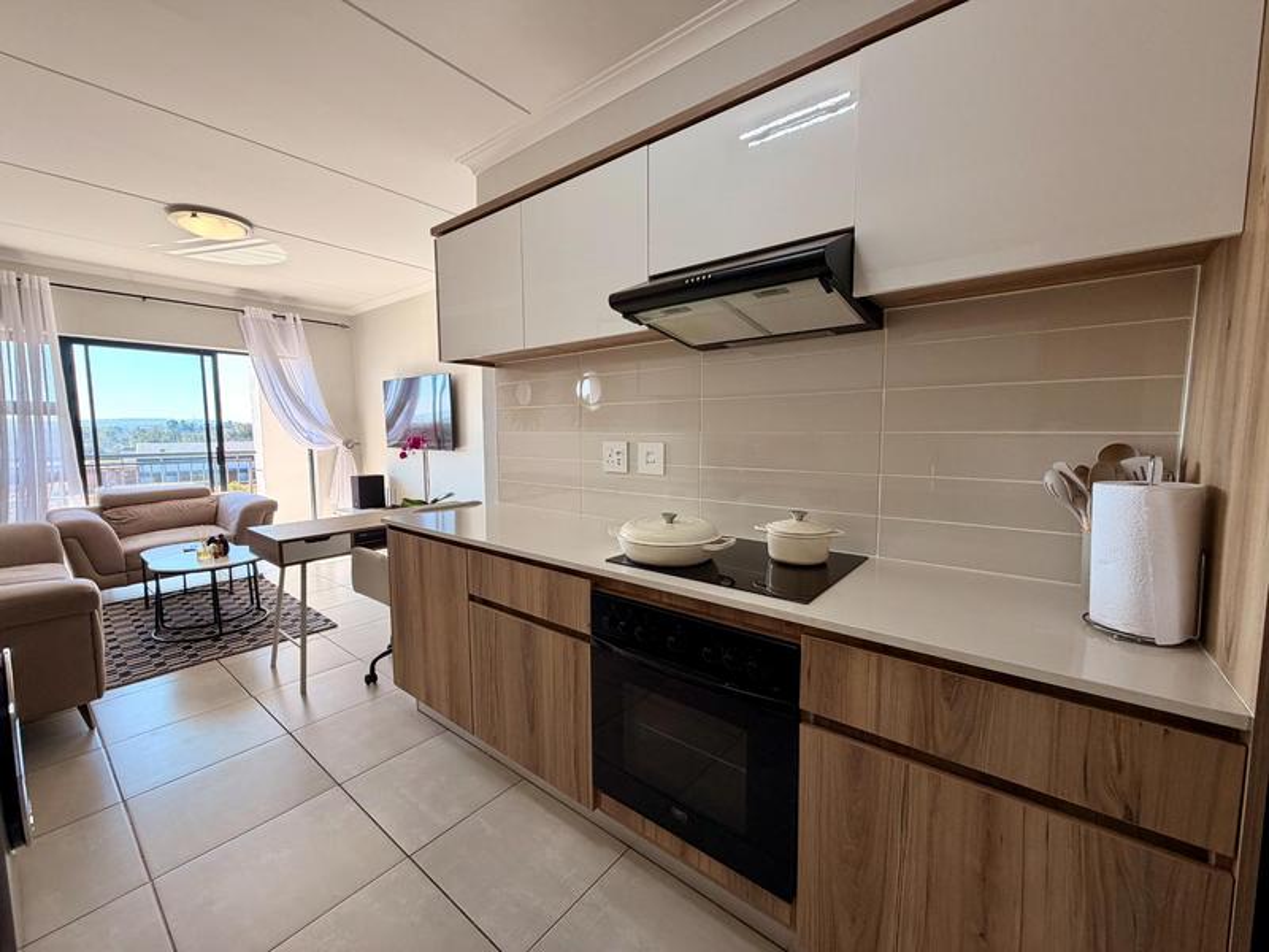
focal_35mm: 14
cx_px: 634
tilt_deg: -3.6
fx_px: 513
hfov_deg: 102.1
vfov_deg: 85.7
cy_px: 476
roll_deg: +0.5
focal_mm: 2.22
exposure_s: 1/100
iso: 64
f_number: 2.2
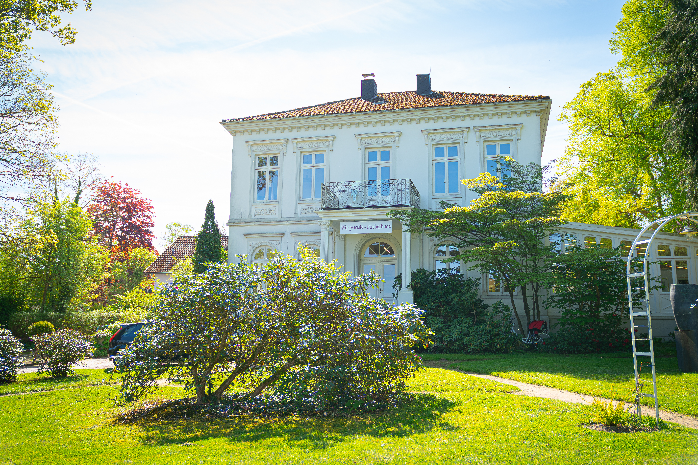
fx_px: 659
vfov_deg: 38.9
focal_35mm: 34
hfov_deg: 55.8
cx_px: 349
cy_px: 232
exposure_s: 1/640
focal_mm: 34
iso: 100
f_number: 2.8
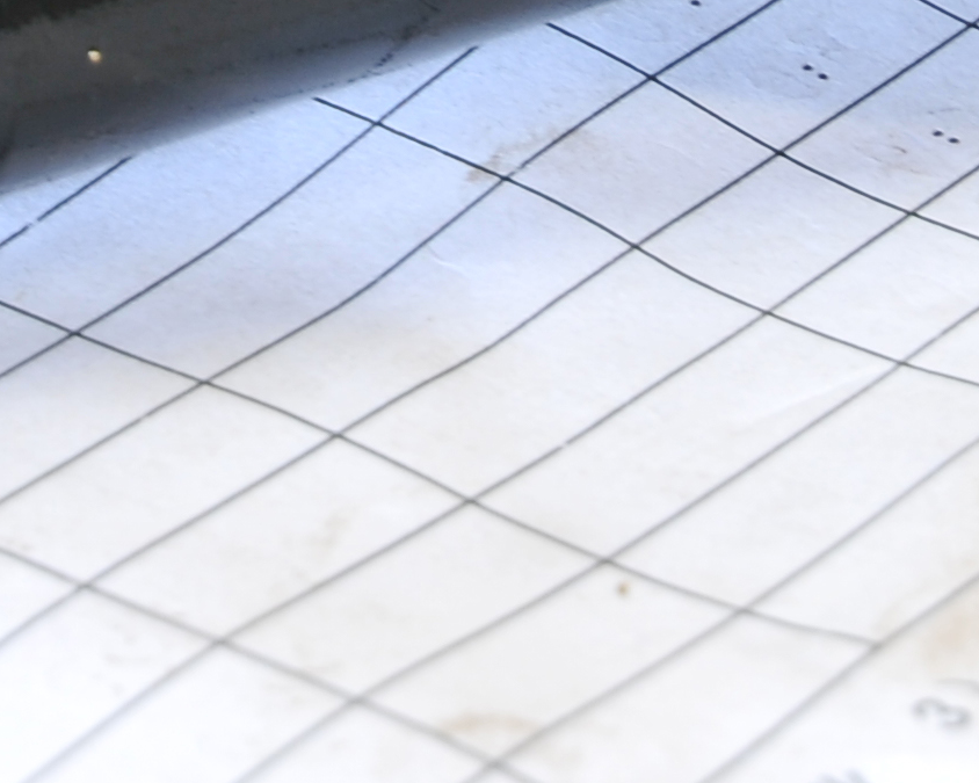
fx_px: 17597
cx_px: 291
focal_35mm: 607
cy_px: -239
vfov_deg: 2.5
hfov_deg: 3.2
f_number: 7.1
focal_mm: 85
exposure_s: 1/2
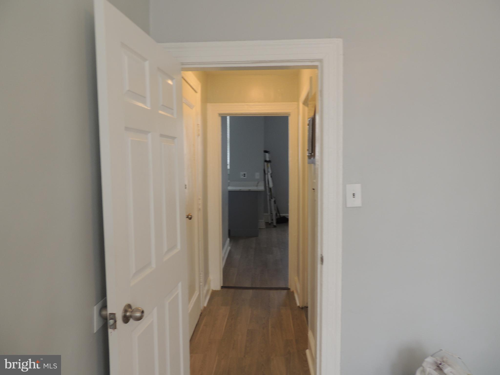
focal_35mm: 24
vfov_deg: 56.8
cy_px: 188
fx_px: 347
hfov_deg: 71.6
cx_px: 250
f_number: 3
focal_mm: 4.3
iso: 110
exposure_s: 1/30
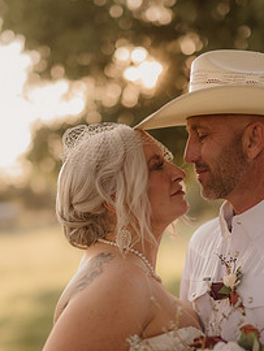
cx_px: 169
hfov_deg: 18.4
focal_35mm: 80
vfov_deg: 24.1
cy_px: 269
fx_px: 812
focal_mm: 50
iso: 200
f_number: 2.8
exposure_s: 1/640
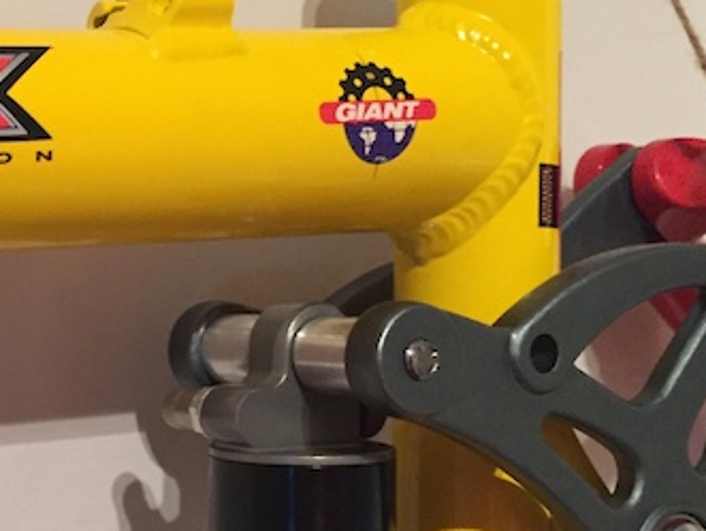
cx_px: 15
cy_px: 301
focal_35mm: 70
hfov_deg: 26.4
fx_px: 1429
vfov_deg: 21.0
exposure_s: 1/25
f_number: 2.2
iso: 250
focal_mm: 4.15
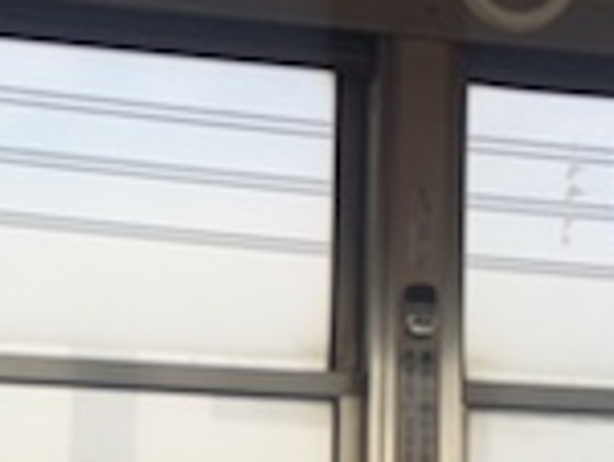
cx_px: 123
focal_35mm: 80
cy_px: 507
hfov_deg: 24.0
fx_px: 1421
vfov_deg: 17.8
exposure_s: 1/1642
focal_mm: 4.12
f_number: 2.2
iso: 32
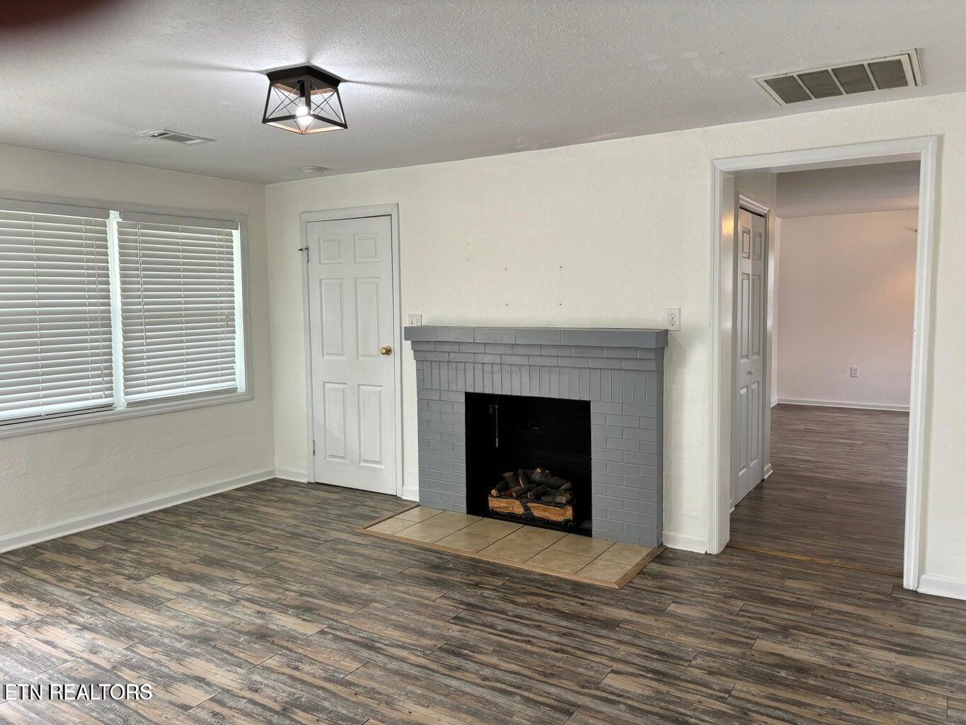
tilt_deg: -4.8
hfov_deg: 67.3
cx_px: 483
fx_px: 726
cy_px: 362
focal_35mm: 26
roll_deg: +0.3
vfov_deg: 53.1
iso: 80
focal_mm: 5.96
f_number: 1.6
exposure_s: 1/60
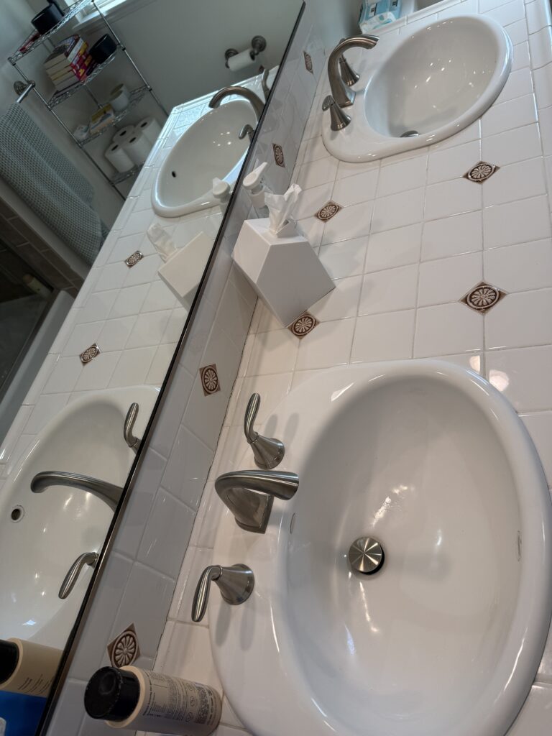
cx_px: 276
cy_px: 368
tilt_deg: -44.3
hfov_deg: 56.8
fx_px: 510
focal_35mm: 24
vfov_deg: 71.6
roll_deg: +39.1
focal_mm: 6.76
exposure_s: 1/271
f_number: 1.78
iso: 80
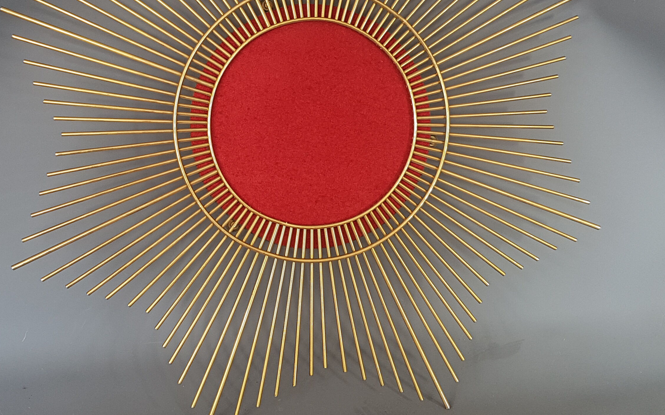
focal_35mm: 35
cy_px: 117
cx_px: 301
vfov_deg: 35.7
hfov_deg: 55.2
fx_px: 634
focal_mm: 4.2
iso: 64
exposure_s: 1/50
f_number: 1.7
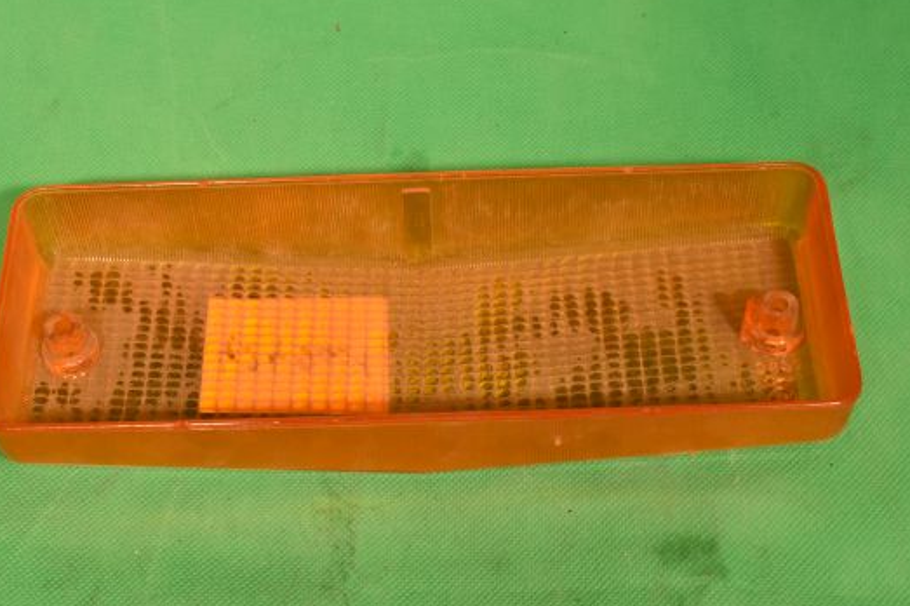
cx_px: 418
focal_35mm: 62
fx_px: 1566
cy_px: 268
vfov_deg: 21.9
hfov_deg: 32.4
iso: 500
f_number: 11
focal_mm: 36
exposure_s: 1/60
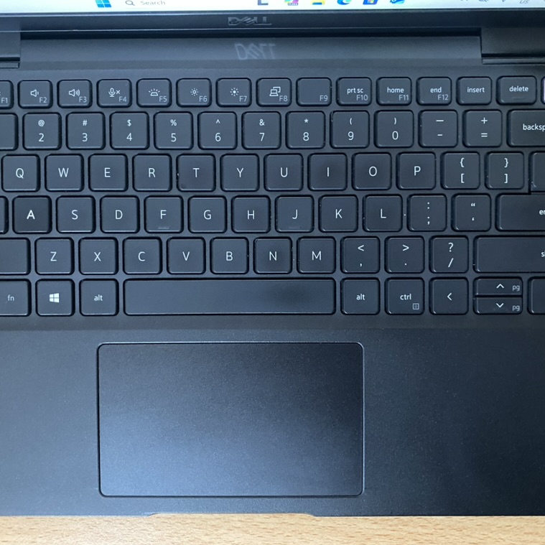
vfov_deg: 52.5
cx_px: 253
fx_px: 552
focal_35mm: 31
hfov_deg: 52.5
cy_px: 270
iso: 800
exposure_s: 1/25
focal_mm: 4.25
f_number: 1.8
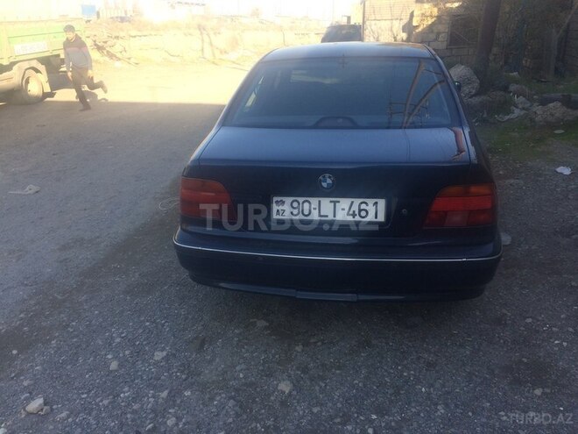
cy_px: 217
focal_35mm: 29
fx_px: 484
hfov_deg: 61.7
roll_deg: +1.2
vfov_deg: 48.2
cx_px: 289
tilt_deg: -20.5
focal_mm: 4.15
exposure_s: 1/494
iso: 32
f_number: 2.2
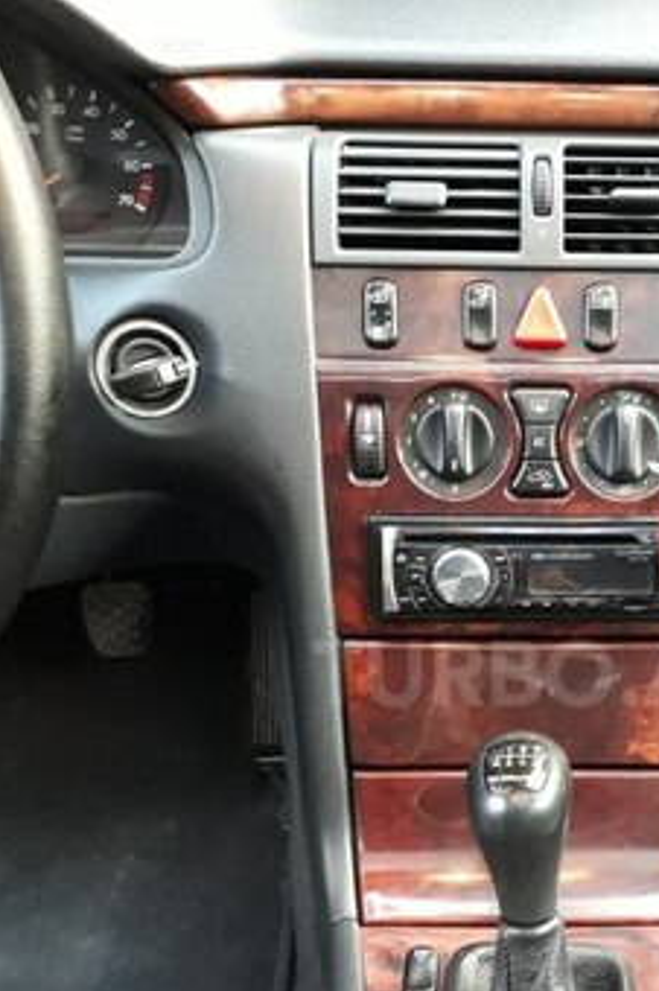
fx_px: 1128
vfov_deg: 46.6
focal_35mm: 41
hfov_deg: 31.6
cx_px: 537
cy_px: 673
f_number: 1.9
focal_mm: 3.6
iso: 400
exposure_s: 1/17
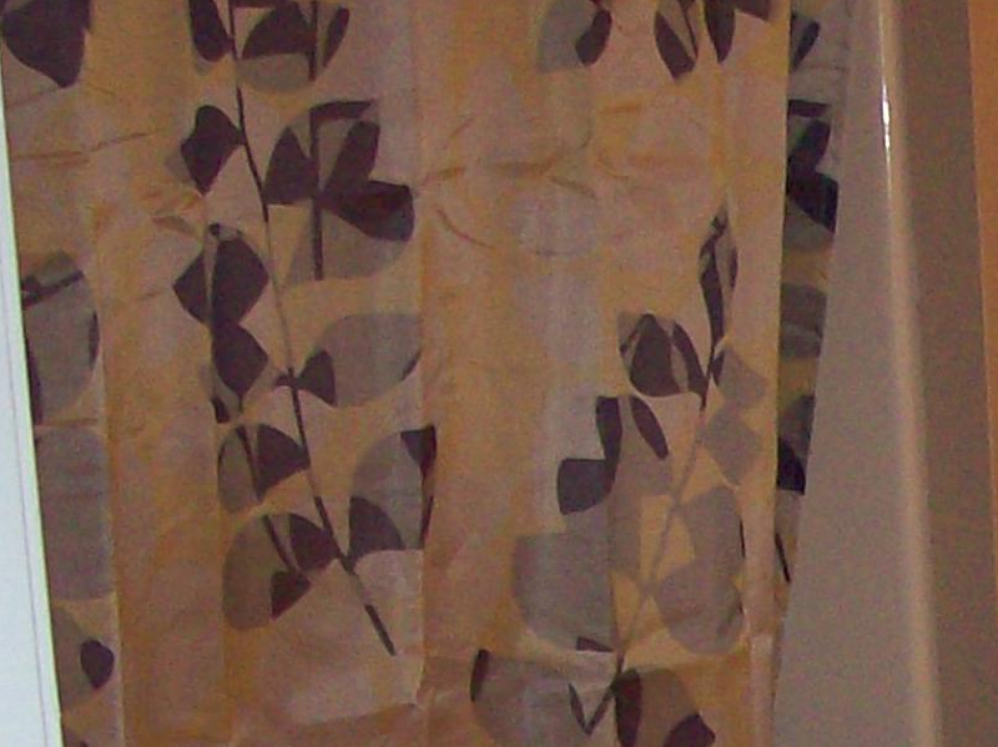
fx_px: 3890
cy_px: 1018
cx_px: 1430
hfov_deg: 13.8
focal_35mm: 135
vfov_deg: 10.7
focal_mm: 6
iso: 140
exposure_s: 1/64
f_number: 2.7
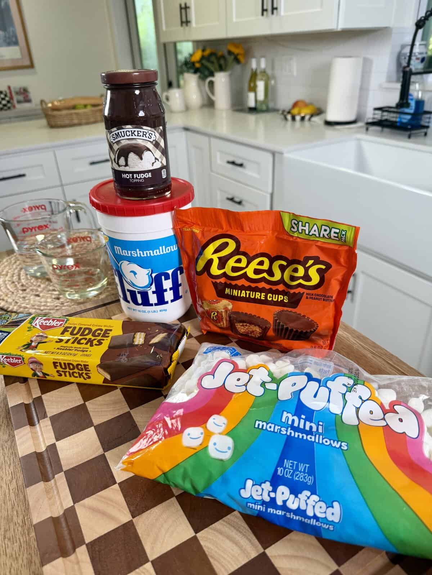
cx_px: 216
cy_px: 288
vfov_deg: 71.6
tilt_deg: -30.8
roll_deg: +3.1
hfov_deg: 56.8
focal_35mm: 24
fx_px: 399
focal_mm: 6.76
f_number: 1.78
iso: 100
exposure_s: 1/120
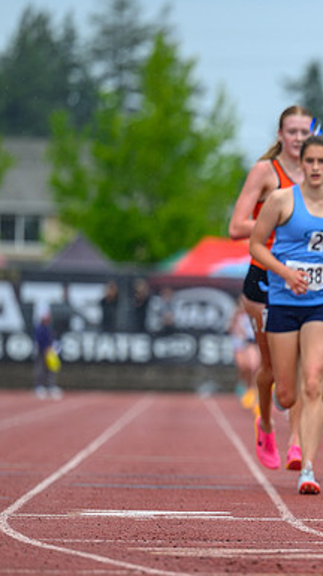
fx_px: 6438
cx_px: 463
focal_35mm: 422
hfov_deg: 2.9
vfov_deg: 5.1
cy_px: 301
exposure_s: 1/1600
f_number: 3.2
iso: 125
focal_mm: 185
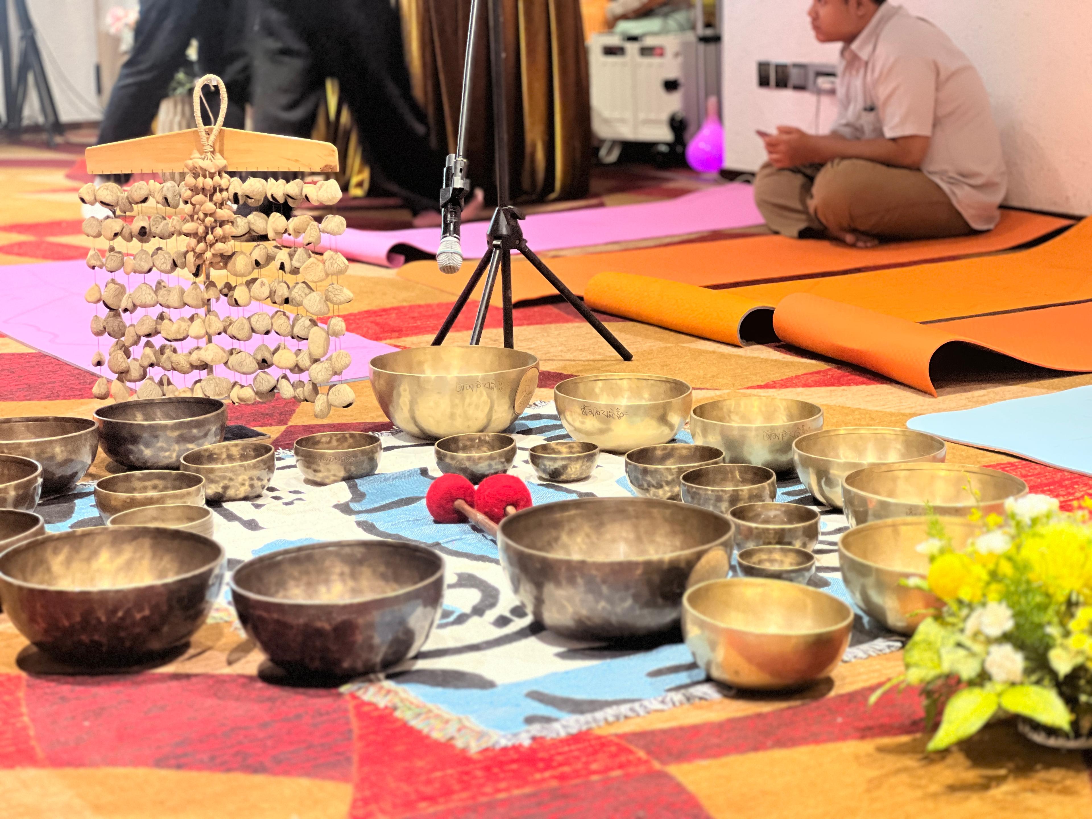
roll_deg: +1.9
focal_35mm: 77
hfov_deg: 25.3
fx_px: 2429
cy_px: 410
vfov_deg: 19.1
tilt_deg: -11.6
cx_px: 546
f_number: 2.8
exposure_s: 1/20
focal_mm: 9
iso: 320
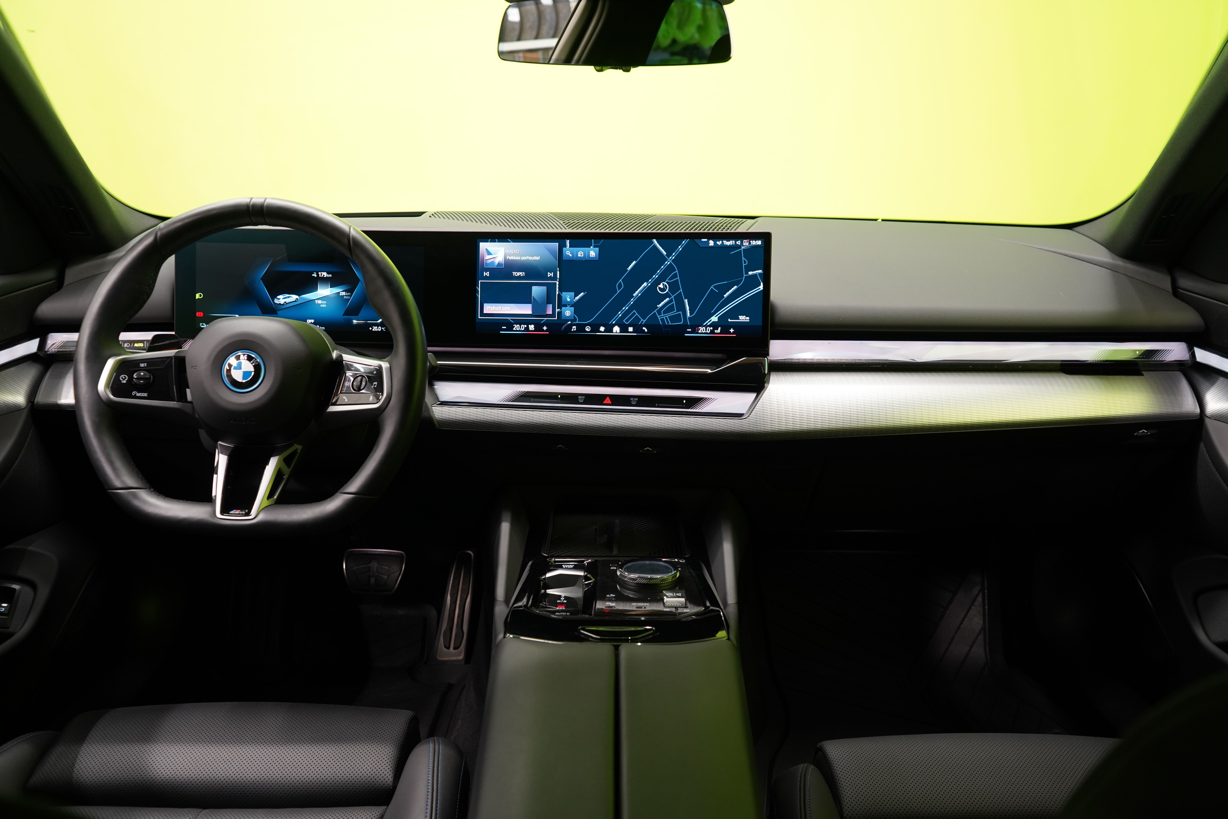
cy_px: 410
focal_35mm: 28
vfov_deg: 46.4
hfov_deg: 65.5
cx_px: 614
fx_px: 955
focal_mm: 28
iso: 1250
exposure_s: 1/25
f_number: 5
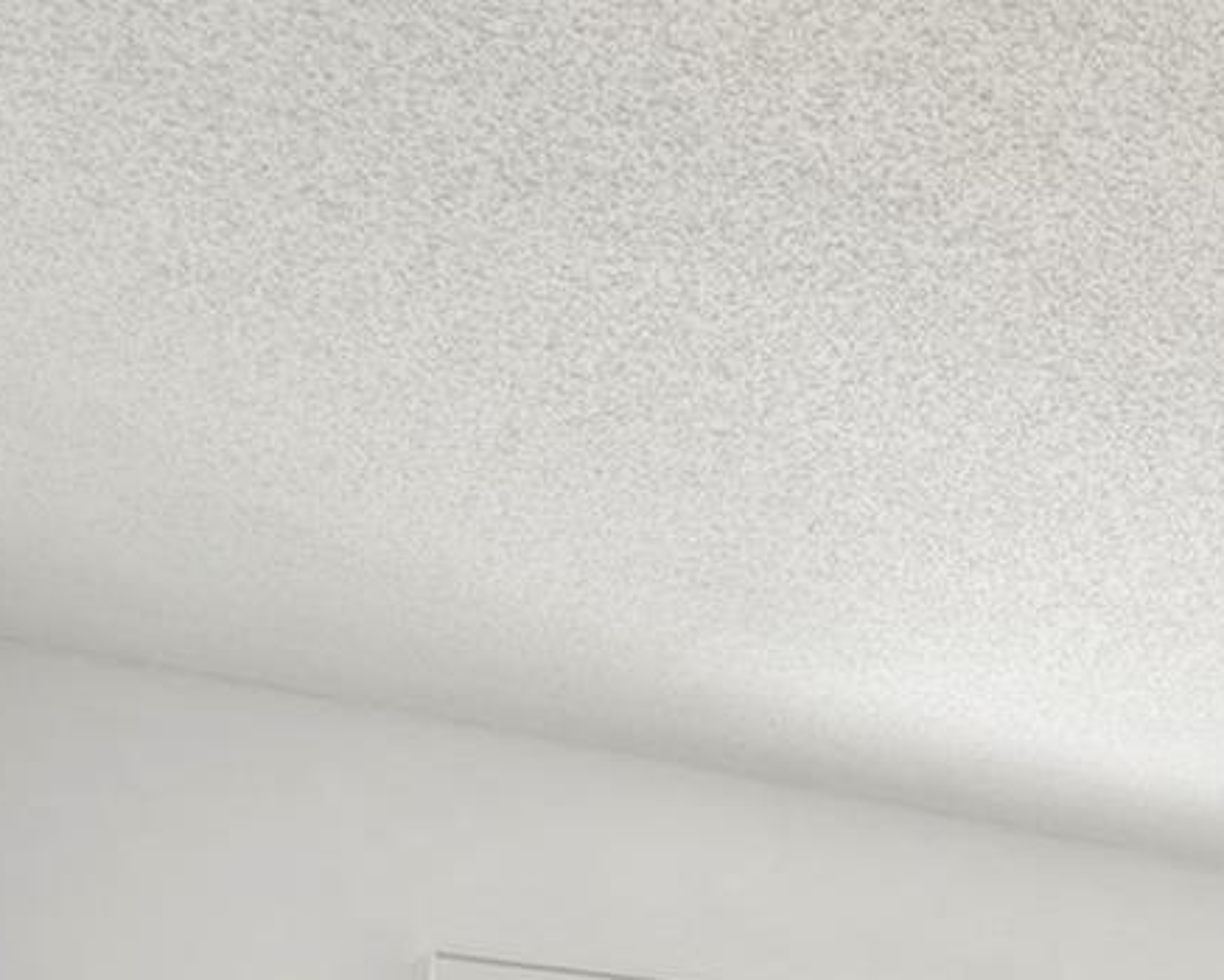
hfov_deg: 31.4
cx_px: 1529
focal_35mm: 48
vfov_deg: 25.3
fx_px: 1740
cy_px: 1399
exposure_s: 1.3
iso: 100
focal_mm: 14
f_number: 8
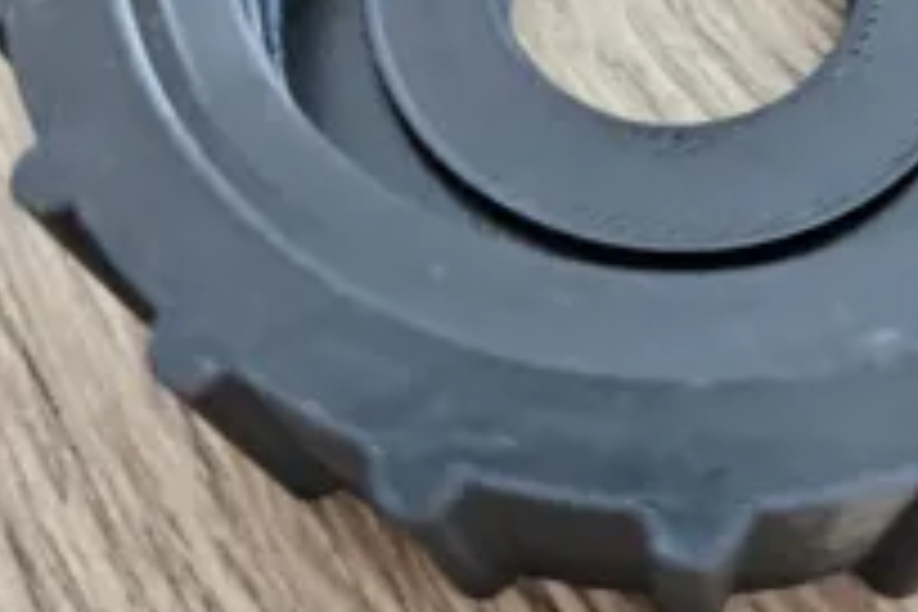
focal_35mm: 47
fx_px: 1198
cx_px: 616
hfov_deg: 41.3
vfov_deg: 27.0
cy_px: -4
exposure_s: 1/25
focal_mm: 5.4
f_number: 1.8
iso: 500
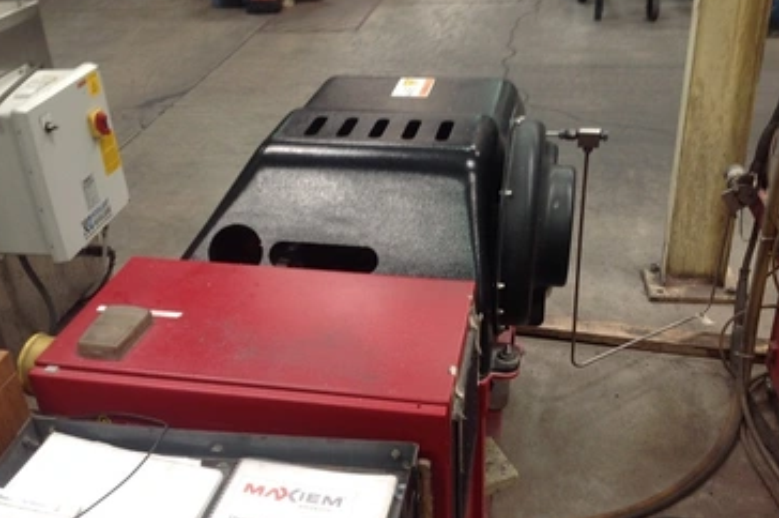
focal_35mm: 40
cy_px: 252
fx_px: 865
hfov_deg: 48.5
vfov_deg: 33.3
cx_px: 396
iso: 50
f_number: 2.4
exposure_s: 1/24
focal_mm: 4.28
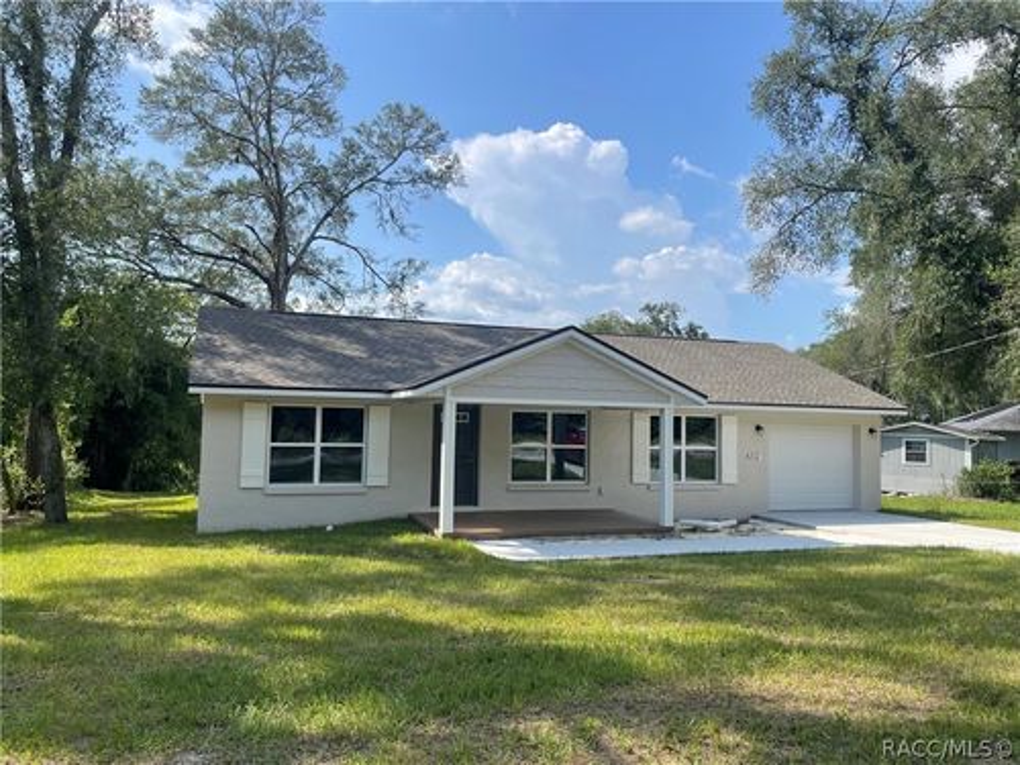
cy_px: 382
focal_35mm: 26
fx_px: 766
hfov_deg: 67.3
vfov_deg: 53.1
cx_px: 510
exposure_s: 1/3401
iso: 32
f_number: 1.6
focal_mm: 4.2
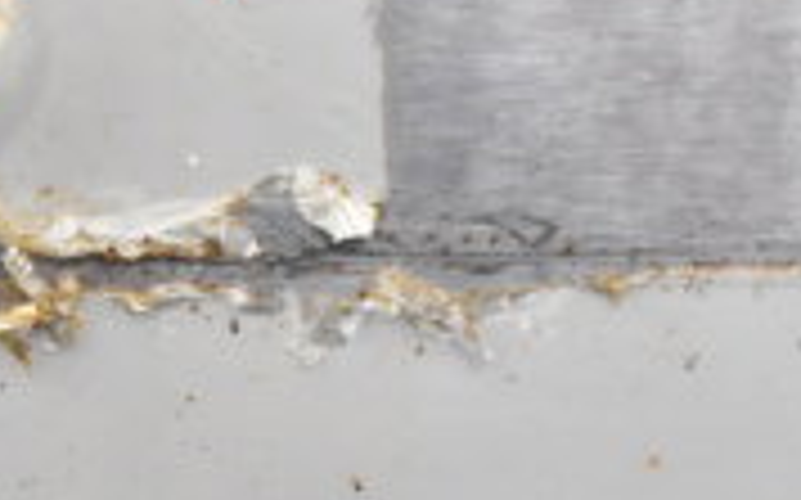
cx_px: -108
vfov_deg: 7.8
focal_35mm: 163
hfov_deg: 12.6
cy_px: 885
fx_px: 3551
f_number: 5.6
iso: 6400
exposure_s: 1/125
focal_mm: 31
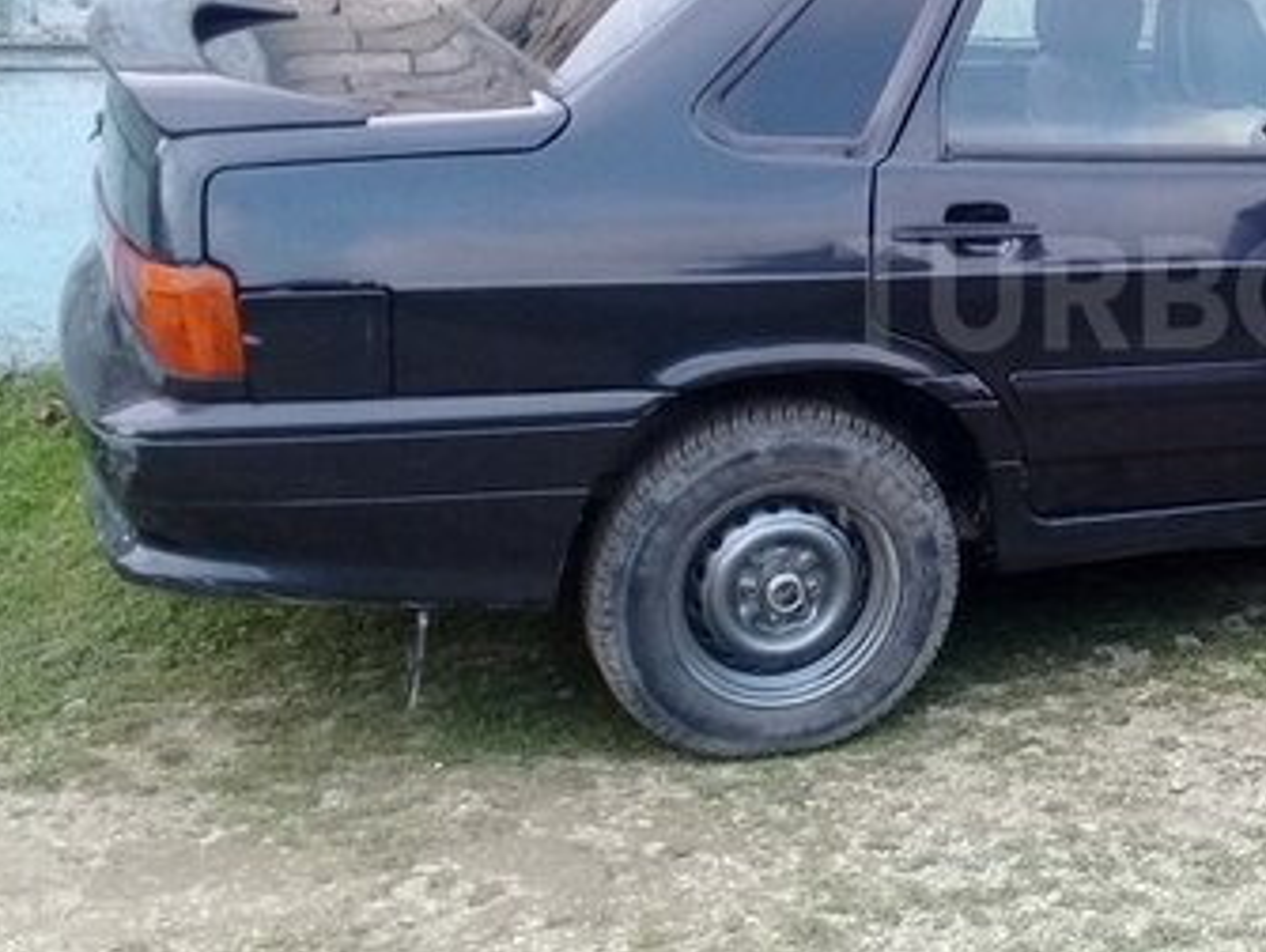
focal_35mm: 61
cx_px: 1221
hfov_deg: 29.8
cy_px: 293
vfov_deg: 23.9
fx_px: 2233
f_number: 2.2
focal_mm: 3.3
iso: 80
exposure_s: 1/100
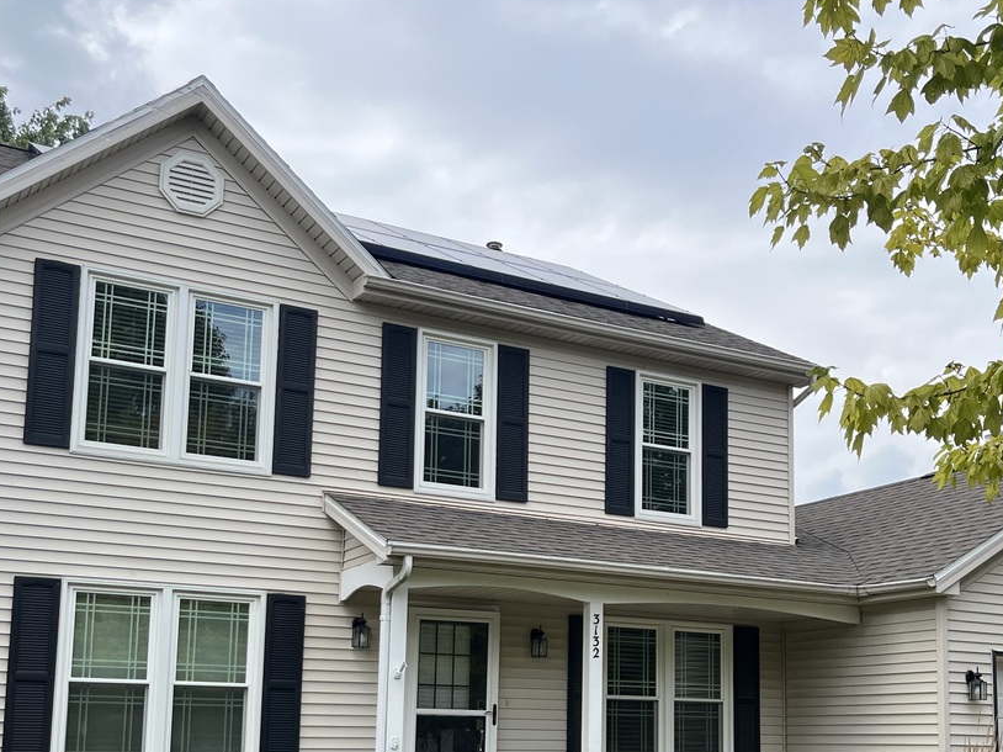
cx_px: 600
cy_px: 558
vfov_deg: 31.0
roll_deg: +0.4
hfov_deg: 41.1
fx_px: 1332
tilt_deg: +5.9
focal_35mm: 46
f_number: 1.6
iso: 50
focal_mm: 5.1
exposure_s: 1/2513
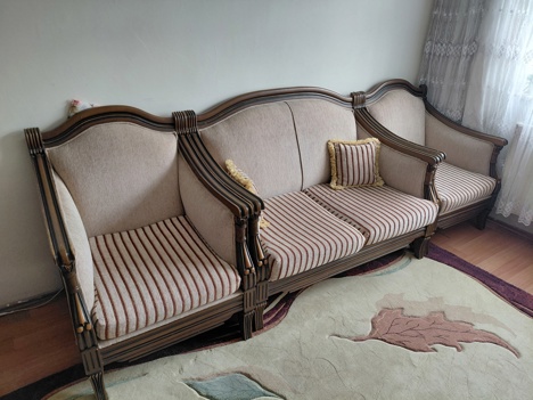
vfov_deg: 54.9
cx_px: 266
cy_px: 200
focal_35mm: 25
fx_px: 385
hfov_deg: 69.4
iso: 160
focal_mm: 4.69
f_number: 1.8
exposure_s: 1/50.1
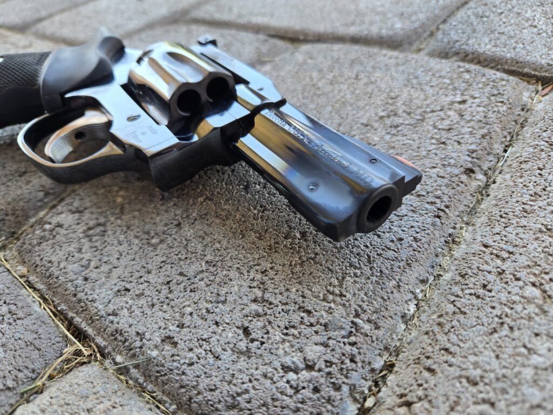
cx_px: 276
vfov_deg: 58.9
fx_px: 367
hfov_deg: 73.9
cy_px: 208
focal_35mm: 23
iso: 64
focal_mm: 5.4
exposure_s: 1/180
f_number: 1.8
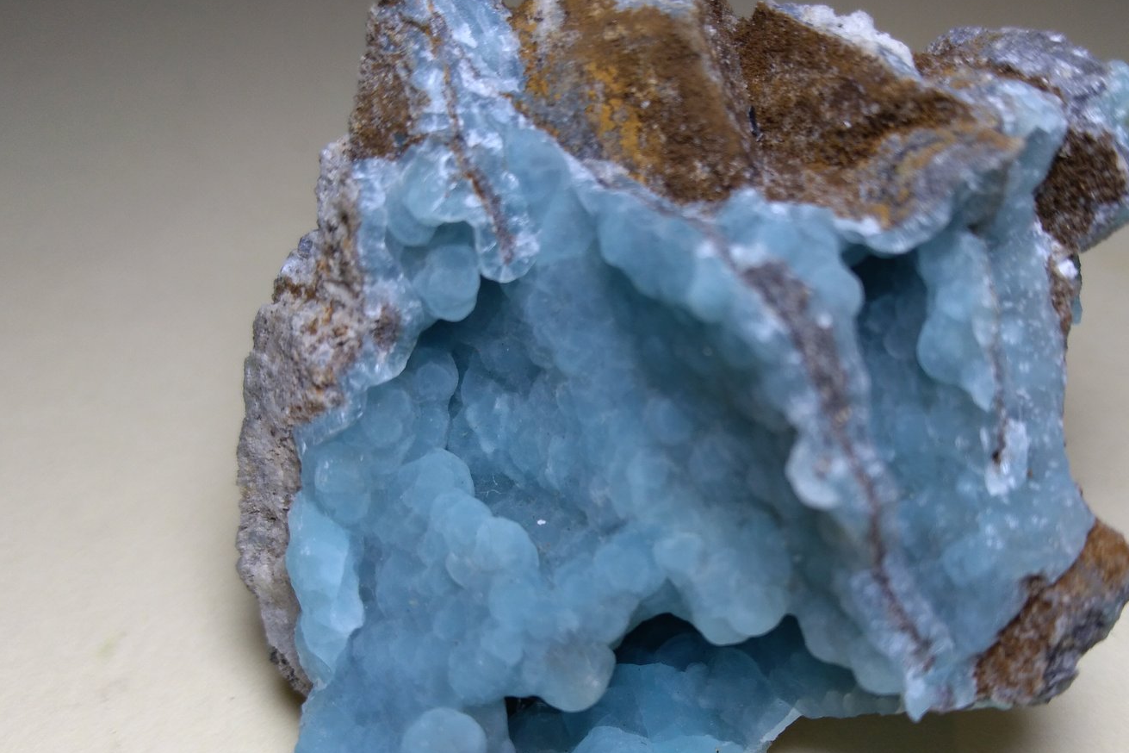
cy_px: 452
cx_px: 661
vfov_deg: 39.8
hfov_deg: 56.9
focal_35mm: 33
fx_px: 1035
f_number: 2
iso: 100
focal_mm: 3.54
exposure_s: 1/111
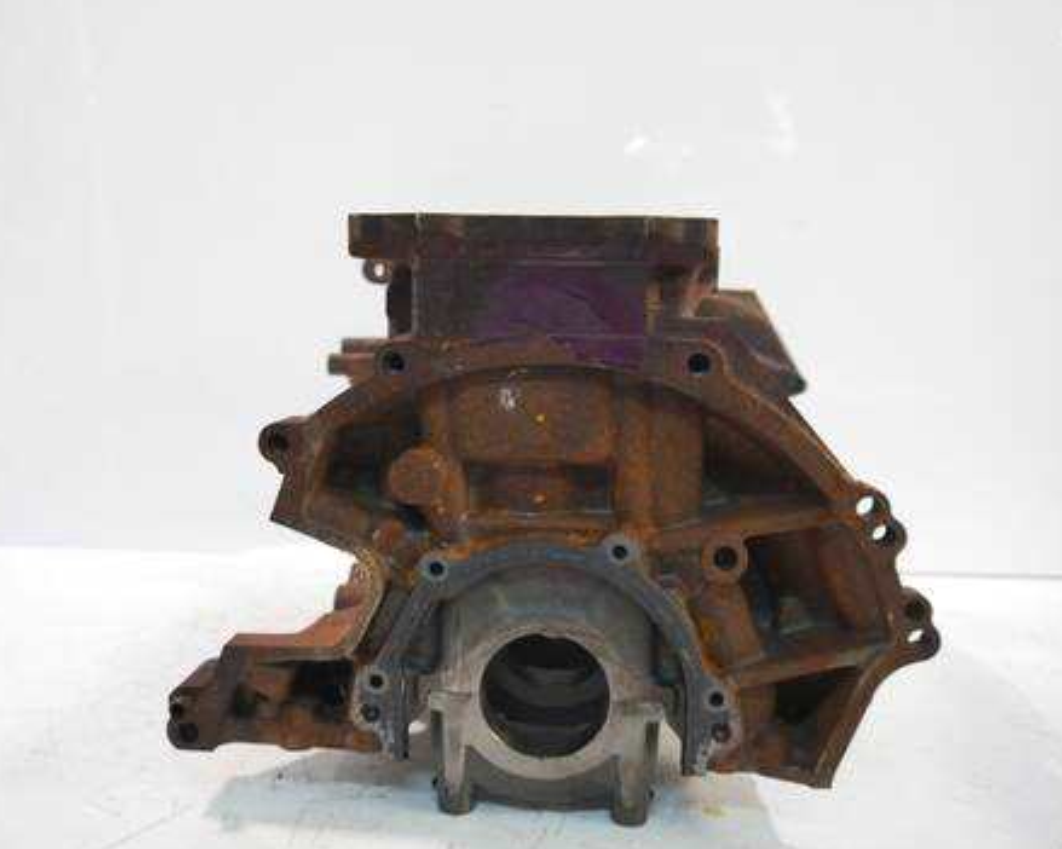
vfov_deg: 45.8
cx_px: 508
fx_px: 1006
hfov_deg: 55.7
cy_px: 423
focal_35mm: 32
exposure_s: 1/60
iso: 1000
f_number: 3.5
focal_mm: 15
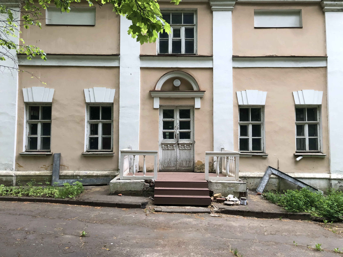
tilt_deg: +2.0
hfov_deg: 63.4
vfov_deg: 49.7
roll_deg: -0.8
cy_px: 128
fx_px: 277
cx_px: 172
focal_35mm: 28
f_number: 1.8
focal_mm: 4
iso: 64
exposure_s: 1/120
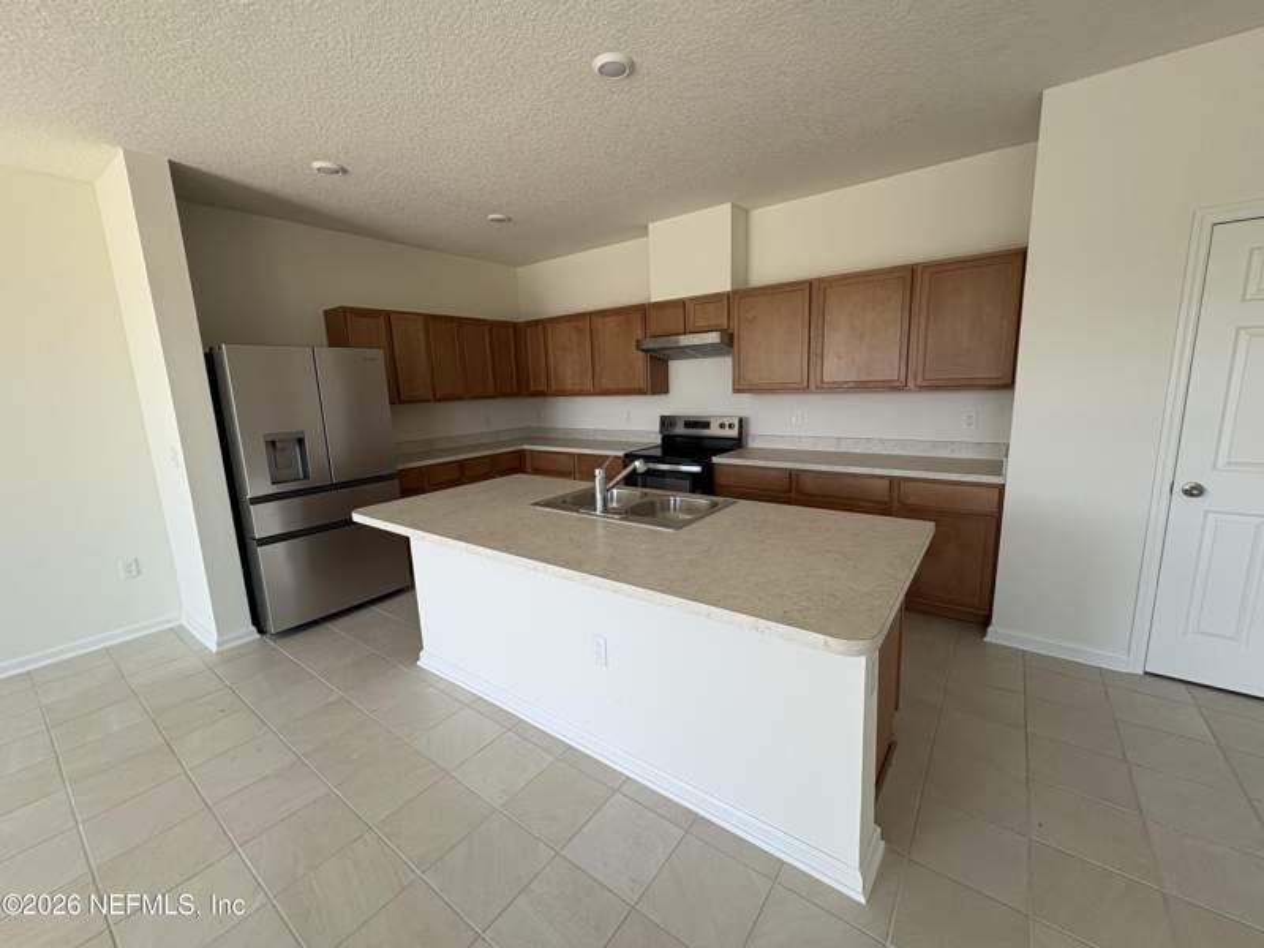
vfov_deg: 85.7
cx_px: 632
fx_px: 511
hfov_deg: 102.1
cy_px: 474
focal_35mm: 14
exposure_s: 1/99
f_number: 2.2
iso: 100
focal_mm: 2.22
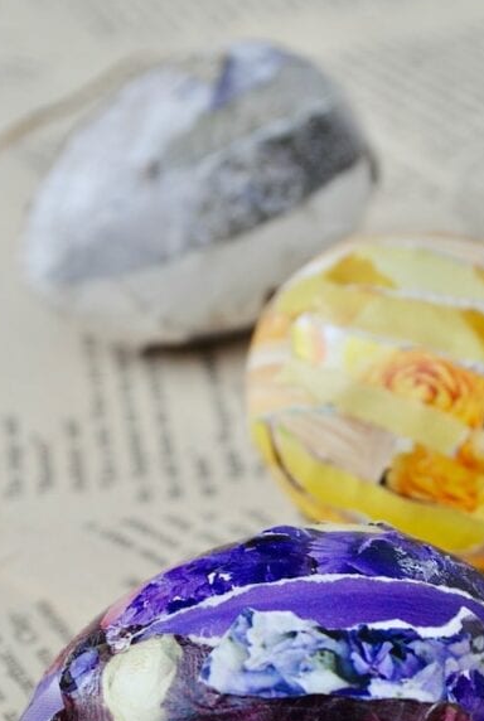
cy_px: 533
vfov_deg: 16.8
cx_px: 321
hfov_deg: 11.4
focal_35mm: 121
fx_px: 2426
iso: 200
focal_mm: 45
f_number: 8
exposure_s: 1/250
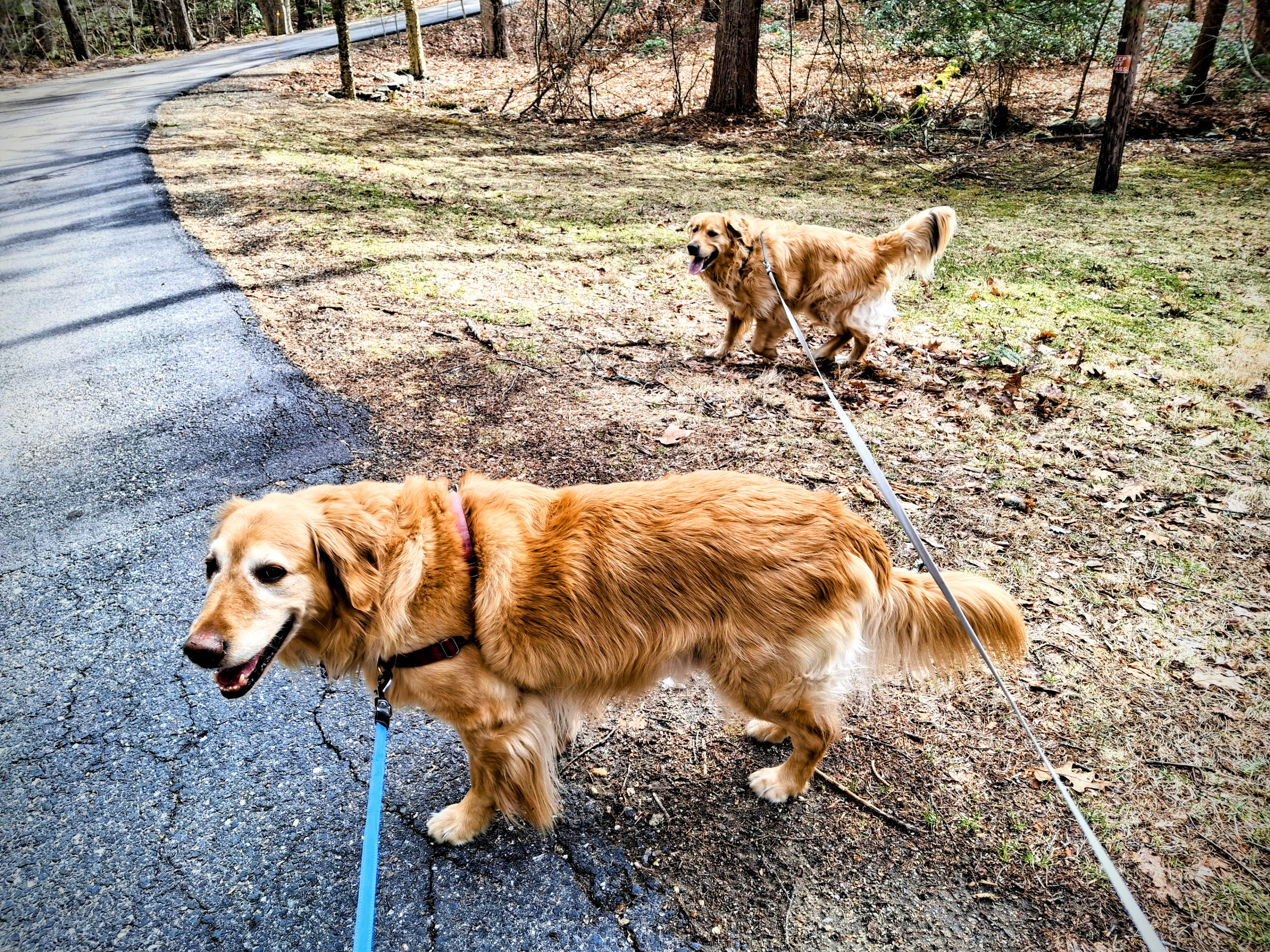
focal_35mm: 25
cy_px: 476
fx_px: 917
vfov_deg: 54.9
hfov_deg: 69.4
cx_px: 635
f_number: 1.8
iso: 25
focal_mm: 4.69
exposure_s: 1/190
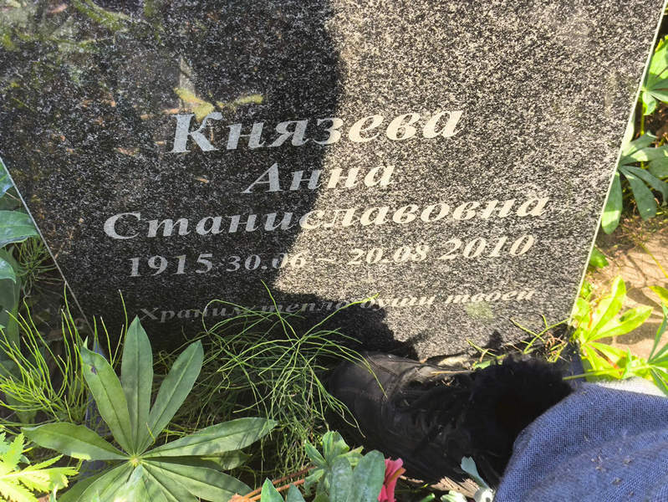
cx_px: 334
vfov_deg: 29.1
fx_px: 965
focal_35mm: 50
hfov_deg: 38.2
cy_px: 251
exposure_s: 1/171
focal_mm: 4.71
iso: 50
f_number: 1.7
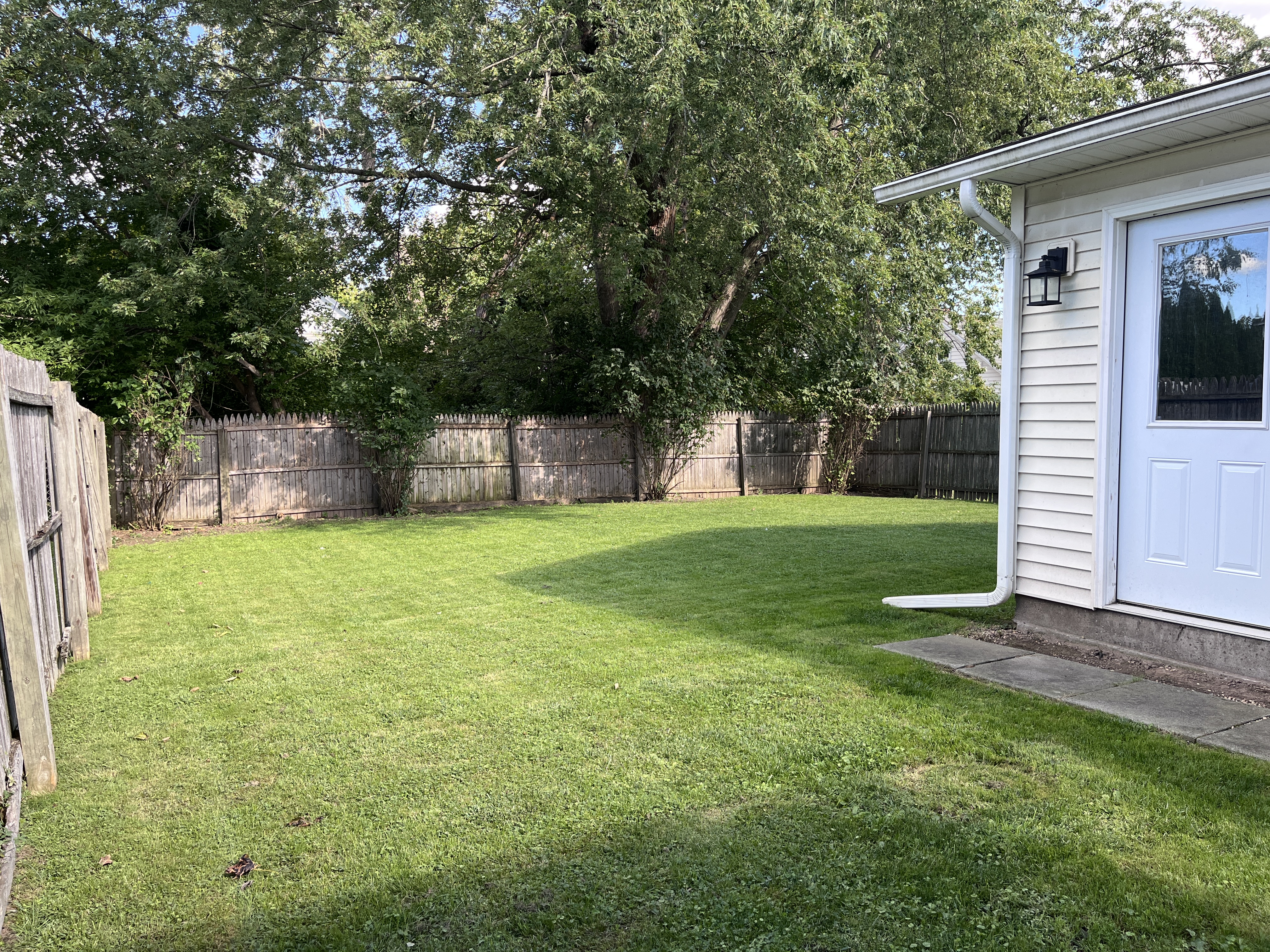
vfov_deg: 53.1
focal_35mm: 26
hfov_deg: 67.3
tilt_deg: -4.2
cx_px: 635
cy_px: 476
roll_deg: +0.3
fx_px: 954
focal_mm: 5.1
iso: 50
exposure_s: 1/362
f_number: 1.6
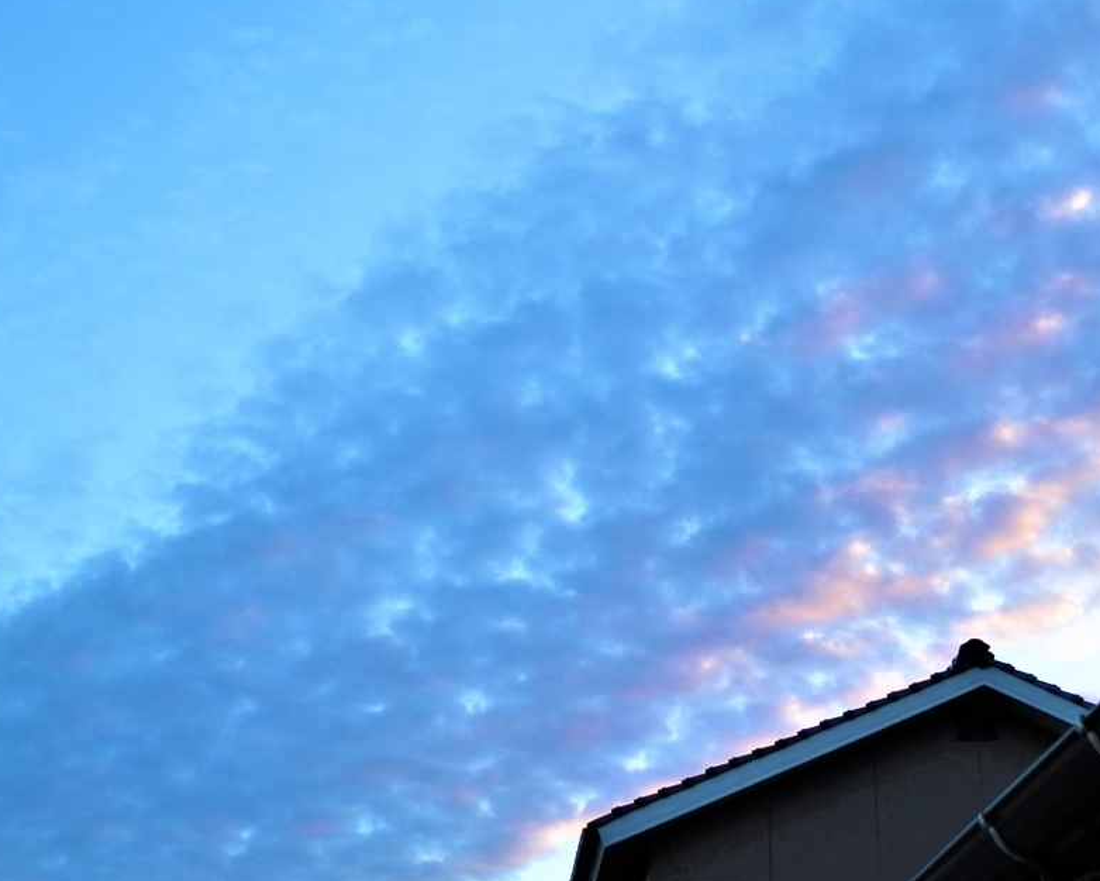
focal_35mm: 60
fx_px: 1954
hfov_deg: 31.3
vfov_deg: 25.3
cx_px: 690
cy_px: 303
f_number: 4
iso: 80
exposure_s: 1/100
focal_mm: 7.2
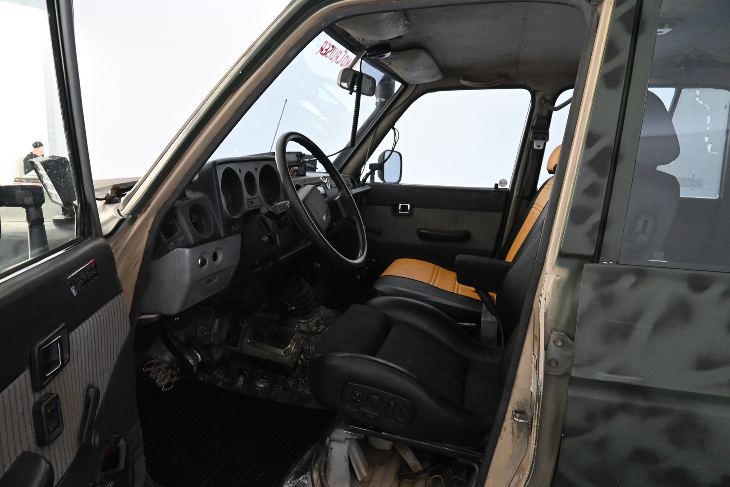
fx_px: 487
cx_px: 365
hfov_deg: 73.7
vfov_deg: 53.1
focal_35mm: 24
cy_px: 244
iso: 4000
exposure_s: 1/125
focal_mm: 16
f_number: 5.6
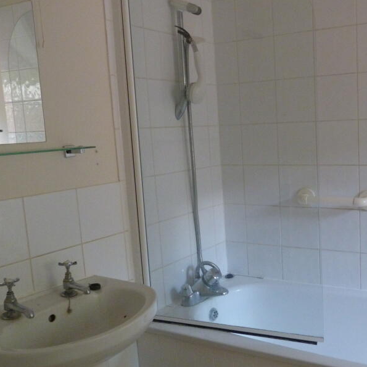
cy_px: 195
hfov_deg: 42.3
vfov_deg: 43.8
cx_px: 282
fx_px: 456
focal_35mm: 38
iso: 400
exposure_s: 1/40
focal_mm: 4.5
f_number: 2.8
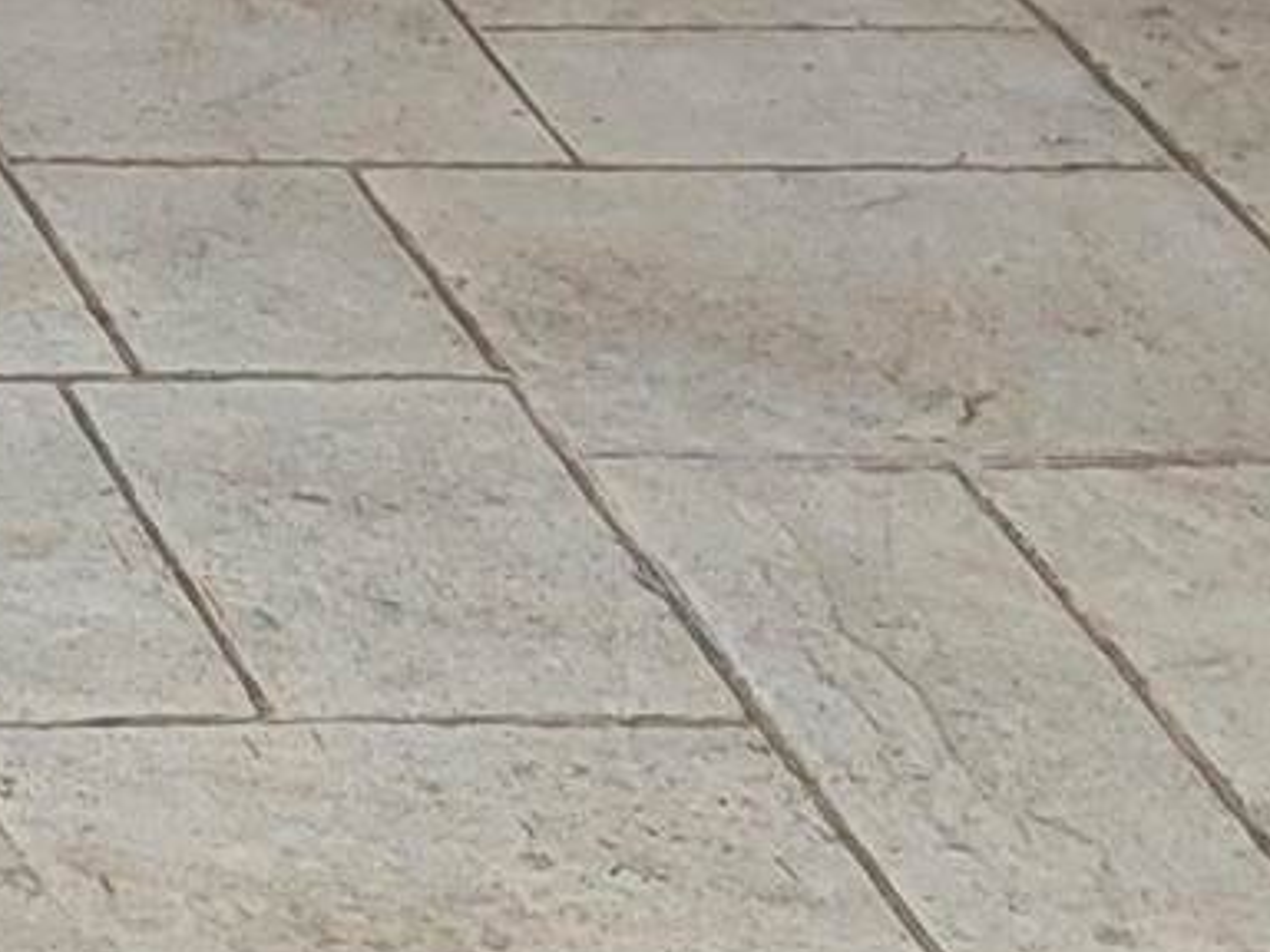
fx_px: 7631
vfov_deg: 6.0
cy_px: -2810
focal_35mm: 208
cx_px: -1796
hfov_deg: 8.6
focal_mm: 5.4
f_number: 1.8
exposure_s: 1/400
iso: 40
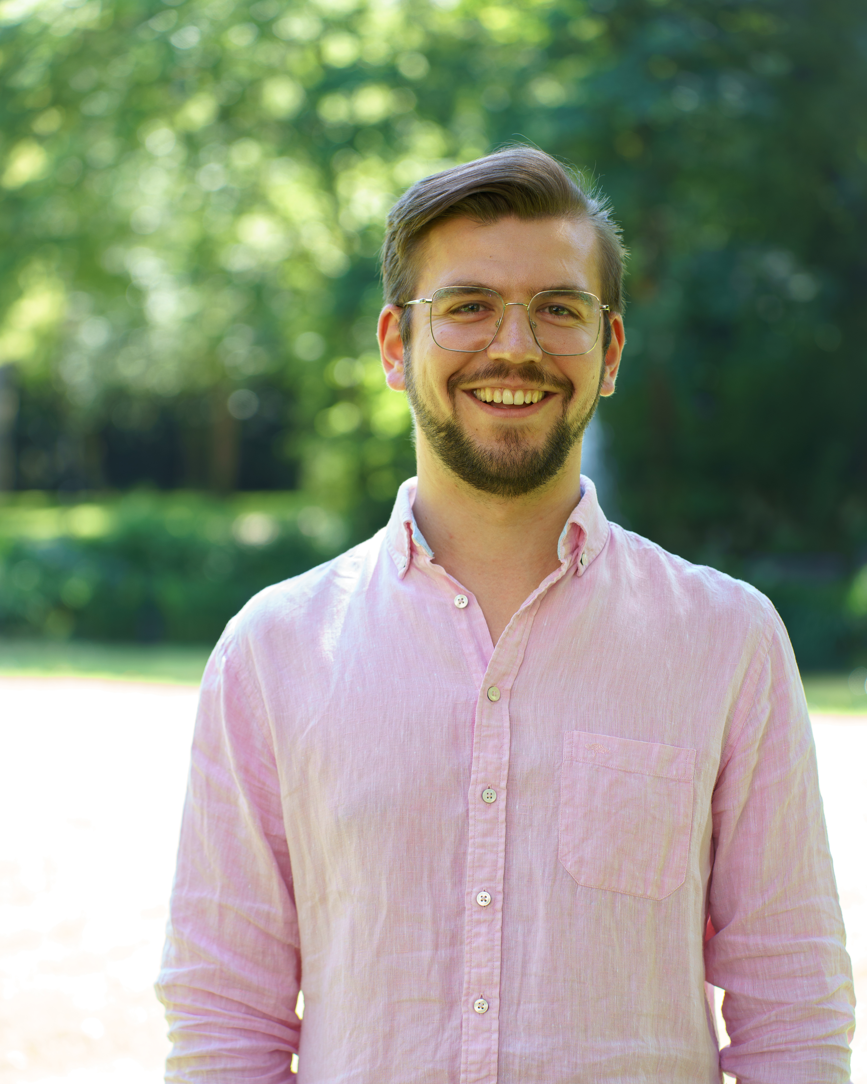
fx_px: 2726
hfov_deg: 18.1
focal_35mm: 85
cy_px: 600
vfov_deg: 22.5
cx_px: 433
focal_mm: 75
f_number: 2.8
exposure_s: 1/80
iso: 80
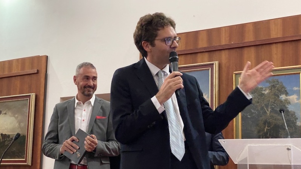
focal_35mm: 57
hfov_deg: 36.6
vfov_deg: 21.0
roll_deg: -1.3
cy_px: 101
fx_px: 455
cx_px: 151
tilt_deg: +9.1
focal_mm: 6
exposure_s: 1/50
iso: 500
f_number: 2
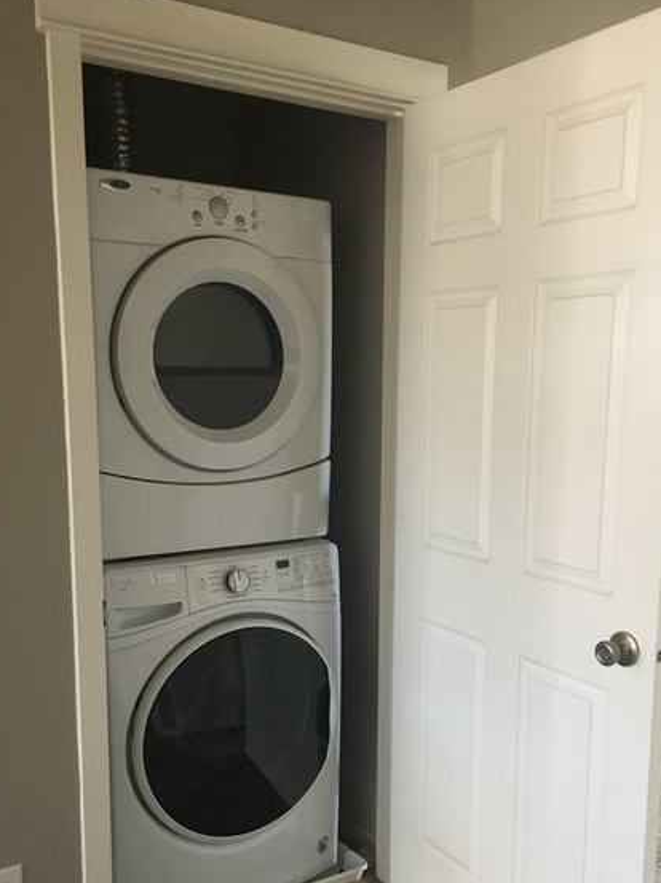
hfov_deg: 40.7
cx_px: 332
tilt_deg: -9.7
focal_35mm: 35
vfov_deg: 52.4
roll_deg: -0.6
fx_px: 892
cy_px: 523
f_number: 2.2
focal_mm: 4.15
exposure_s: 1/30
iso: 160
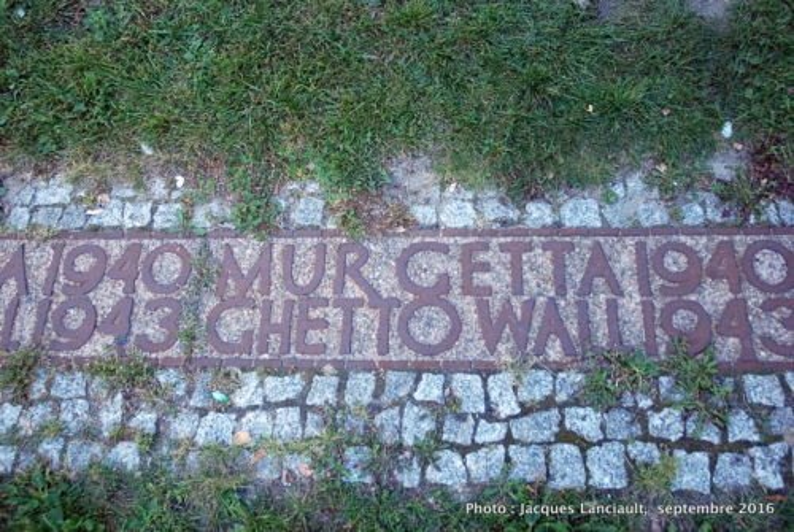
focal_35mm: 36
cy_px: 266
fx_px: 795
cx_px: 397
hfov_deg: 53.1
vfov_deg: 37.0
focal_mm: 24
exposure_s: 1/60
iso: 100
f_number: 3.8
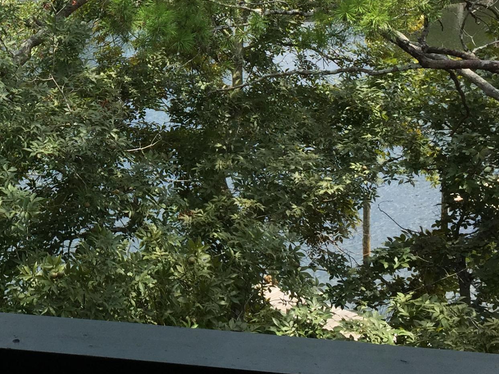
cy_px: 43
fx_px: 1009
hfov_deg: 26.8
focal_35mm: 70
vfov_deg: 20.6
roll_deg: +1.0
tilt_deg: -7.5
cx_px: 50
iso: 32
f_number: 2.2
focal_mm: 4.15
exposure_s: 1/1014
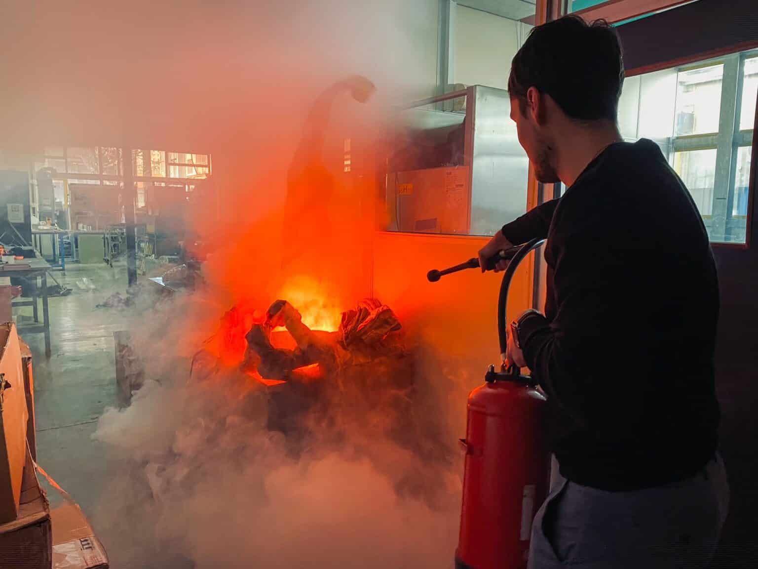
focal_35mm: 26
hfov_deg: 67.3
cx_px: 379
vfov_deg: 53.1
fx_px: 569
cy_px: 284
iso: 200
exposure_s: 1/50
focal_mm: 4.25
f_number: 1.8
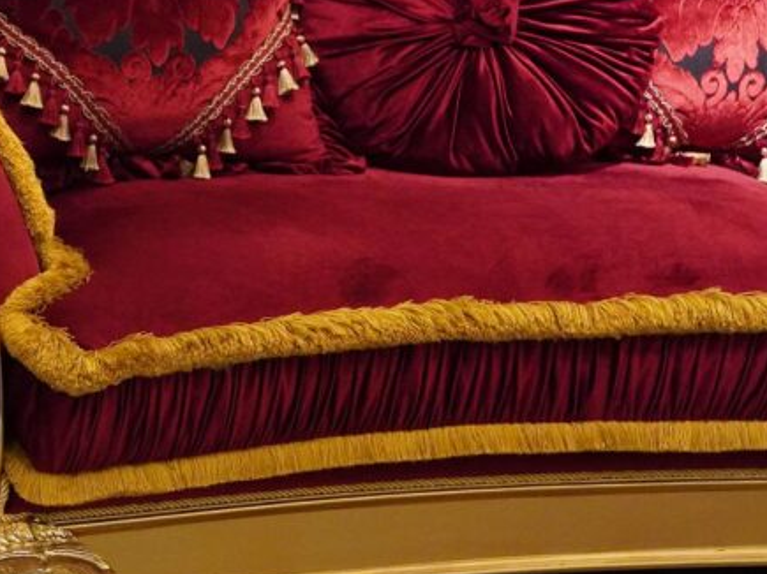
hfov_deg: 15.0
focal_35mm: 129
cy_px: 212
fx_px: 2858
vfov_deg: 11.5
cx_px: -19
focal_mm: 38
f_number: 2.8
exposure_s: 1/160
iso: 5000
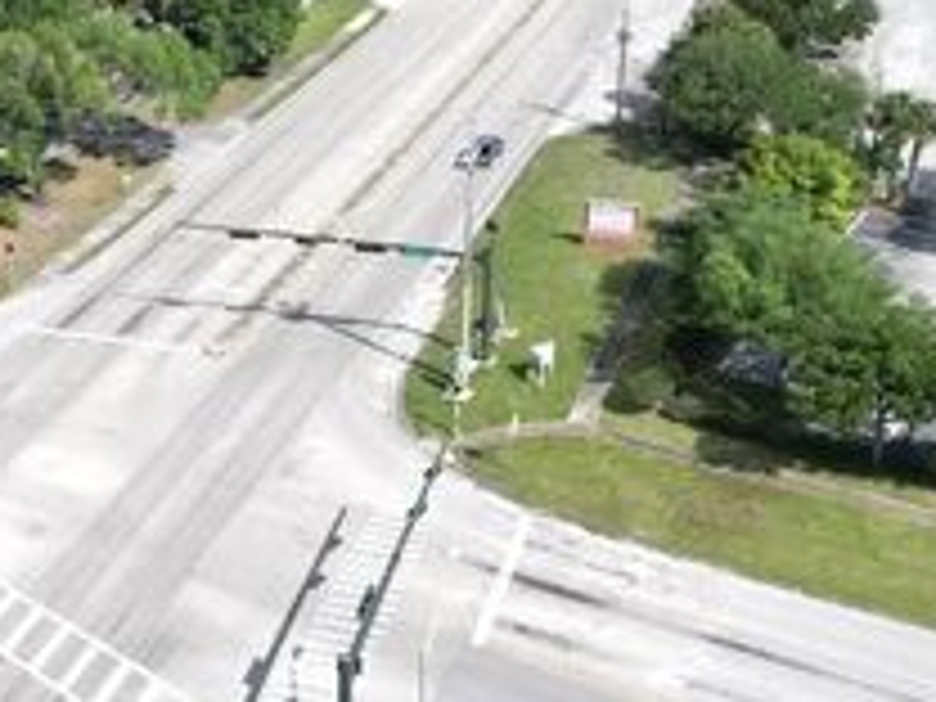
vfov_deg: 22.6
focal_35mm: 65
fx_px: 1758
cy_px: 304
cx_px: 333
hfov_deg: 29.7
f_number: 2.8
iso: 110
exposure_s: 1/2500
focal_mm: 8.38
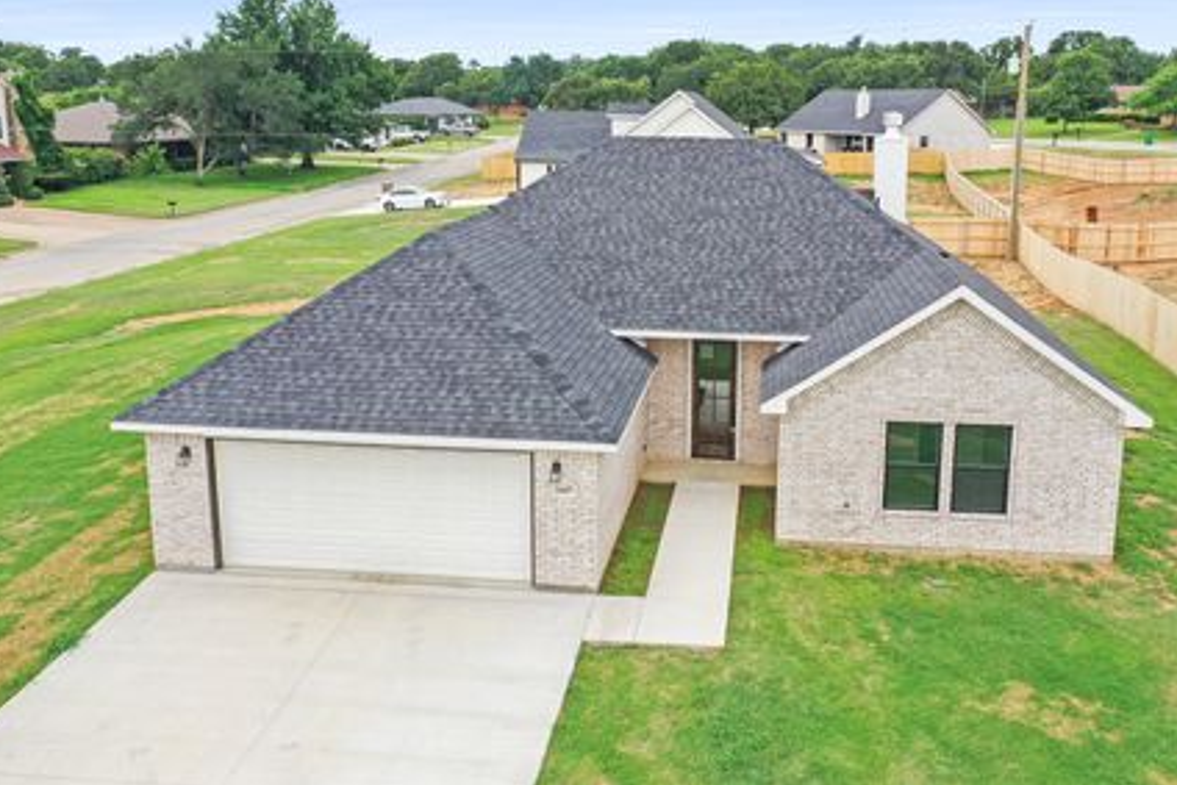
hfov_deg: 57.0
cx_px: 675
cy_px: 326
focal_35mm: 33
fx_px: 1079
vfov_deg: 39.9
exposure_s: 1/200
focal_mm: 10.26
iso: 100
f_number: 5
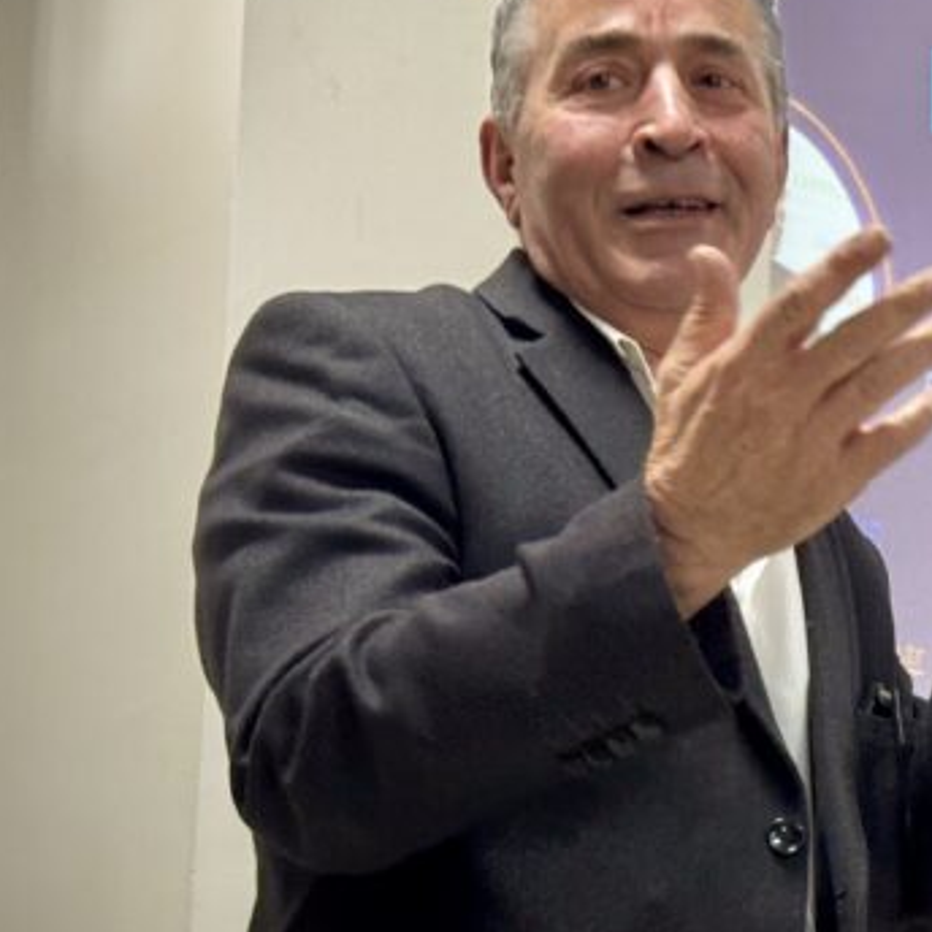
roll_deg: -0.2
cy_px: 539
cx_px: 1061
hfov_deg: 16.5
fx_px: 3107
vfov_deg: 17.1
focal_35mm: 102
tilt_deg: +11.2
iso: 250
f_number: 1.78
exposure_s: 1/60
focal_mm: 6.76
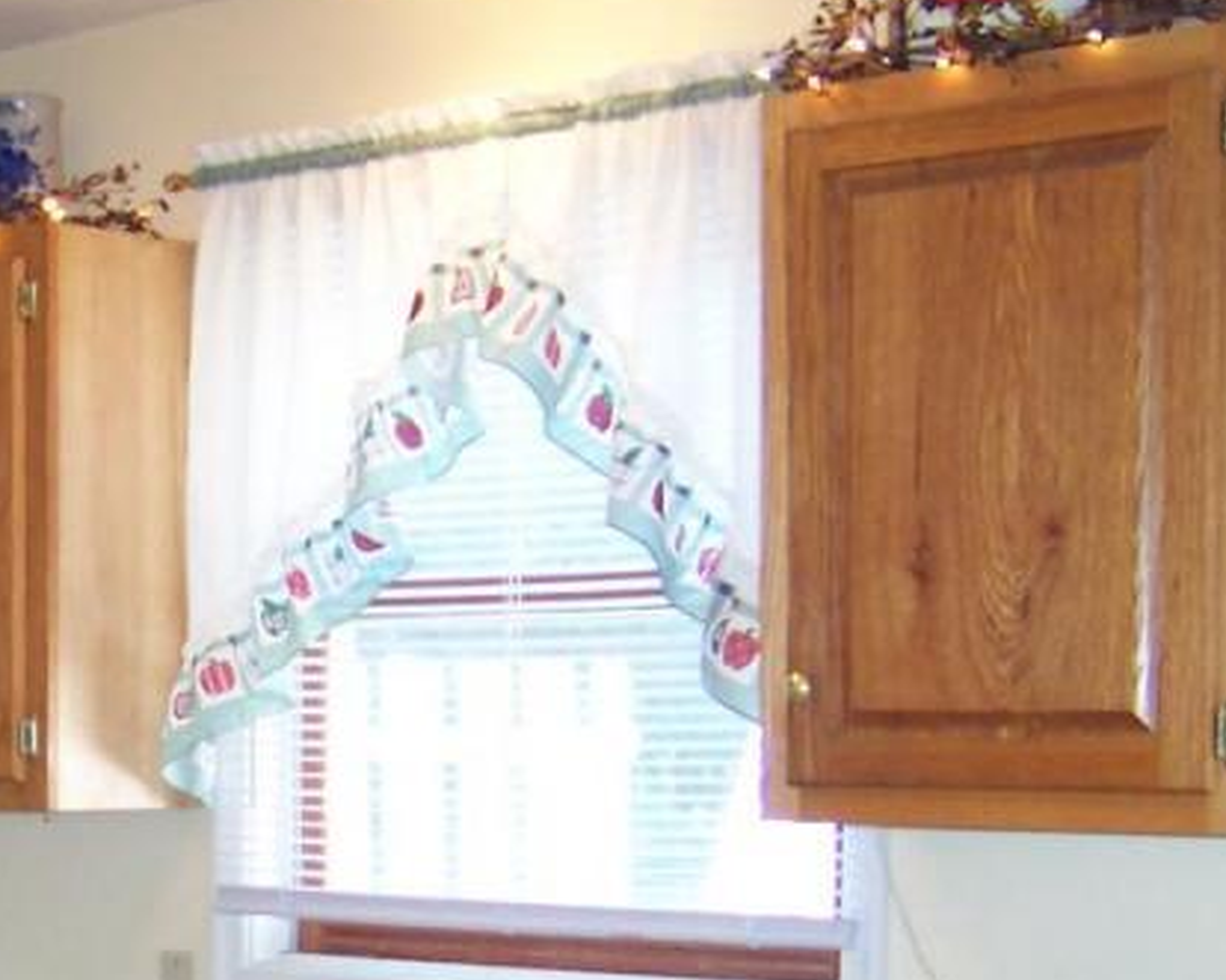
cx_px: -12
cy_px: 903
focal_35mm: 87
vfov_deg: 17.4
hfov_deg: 21.2
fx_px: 3156
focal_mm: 5.6
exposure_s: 1/60
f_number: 2.4
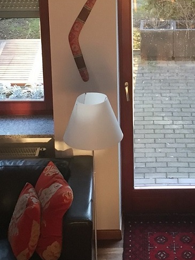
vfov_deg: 17.4
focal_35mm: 112
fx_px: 842
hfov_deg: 13.2
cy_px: 37
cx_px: 143
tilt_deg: -20.4
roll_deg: +0.4
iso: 80
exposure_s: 1/33
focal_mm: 4.15
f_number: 2.2
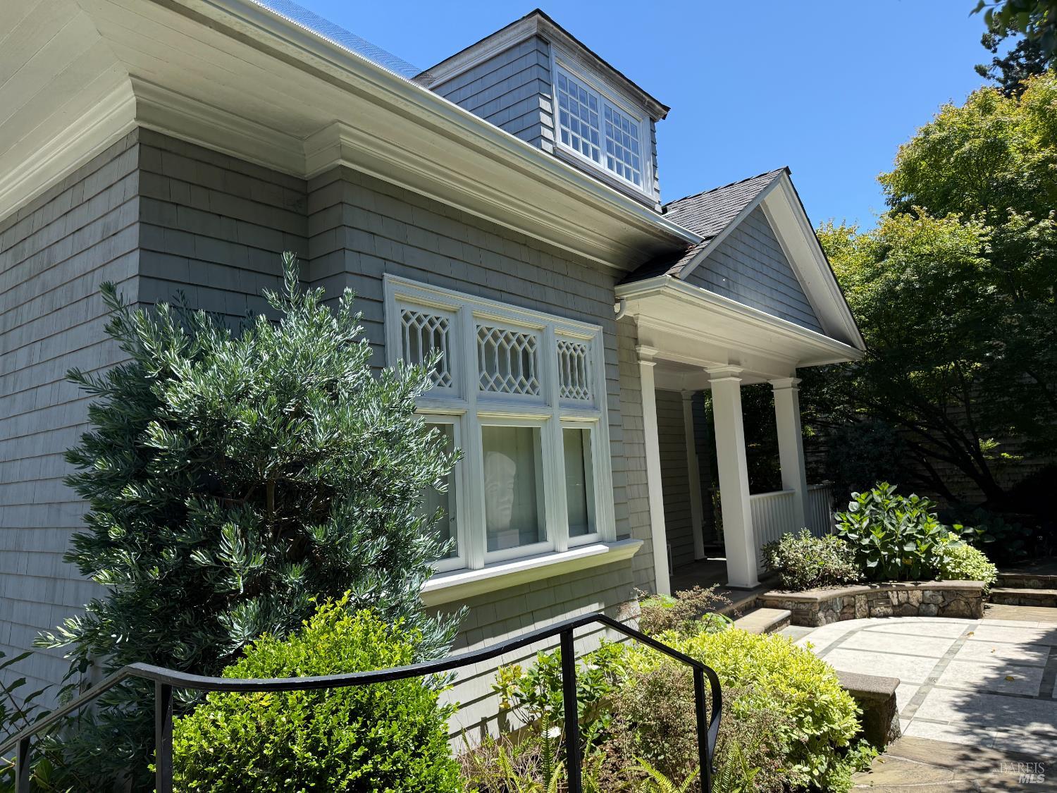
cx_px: 528
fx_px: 733
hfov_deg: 71.6
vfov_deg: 56.8
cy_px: 396
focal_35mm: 24
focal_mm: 6.76
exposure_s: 1/2445
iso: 100
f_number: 1.78
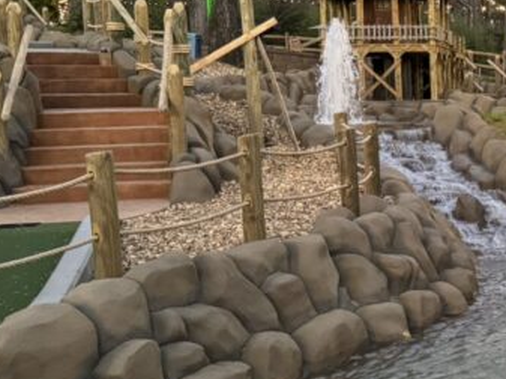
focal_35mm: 73
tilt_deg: -6.9
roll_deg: +1.4
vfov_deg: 20.1
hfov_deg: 24.7
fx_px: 1066
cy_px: 209
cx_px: 568
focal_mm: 6.76
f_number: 1.78
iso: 800
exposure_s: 1/60
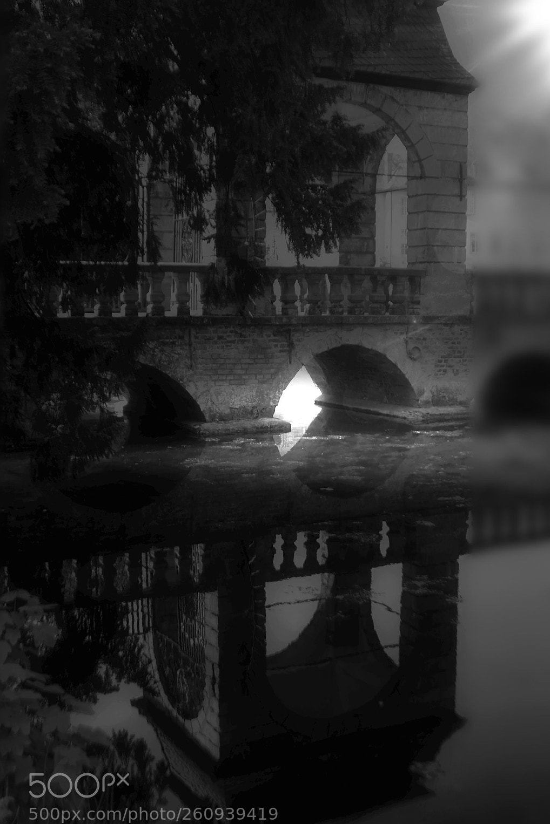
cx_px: 283
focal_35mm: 44
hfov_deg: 30.5
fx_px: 1008
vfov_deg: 44.5
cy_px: 425
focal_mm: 28
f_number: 5.6
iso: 100
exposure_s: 1/125
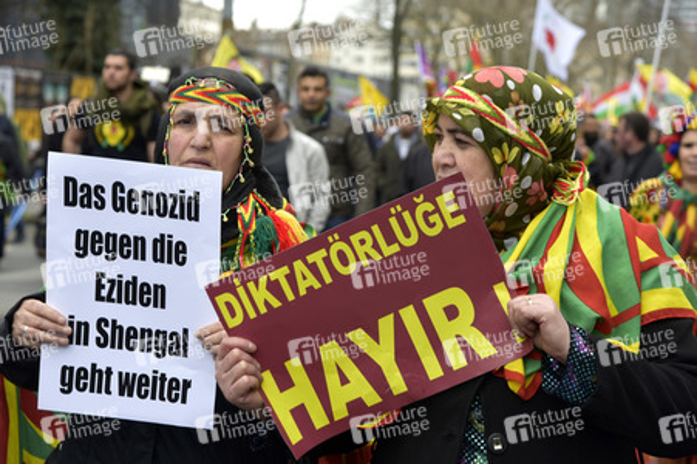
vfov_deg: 16.0
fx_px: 1644
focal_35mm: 85
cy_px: 232
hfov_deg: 23.9
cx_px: 348
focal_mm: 85
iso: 400
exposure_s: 1/160
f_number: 6.3
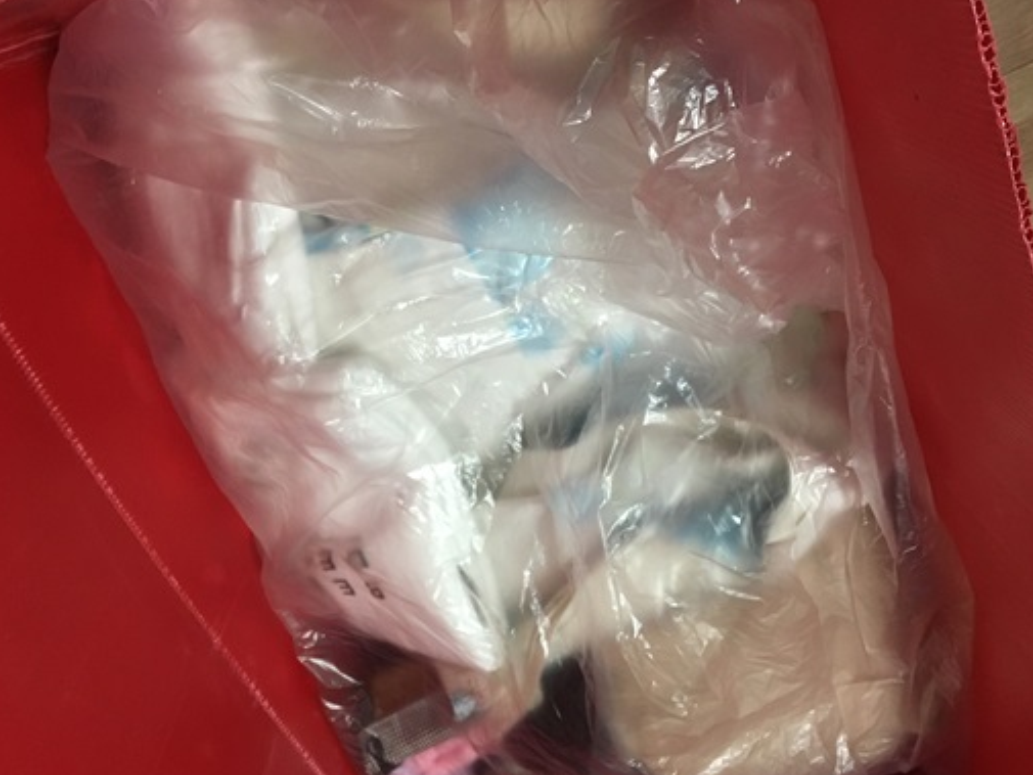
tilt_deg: -63.8
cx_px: 530
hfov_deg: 58.3
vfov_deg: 45.5
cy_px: 402
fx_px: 925
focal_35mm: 31
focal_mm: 4.15
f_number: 2.2
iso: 200
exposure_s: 1/24
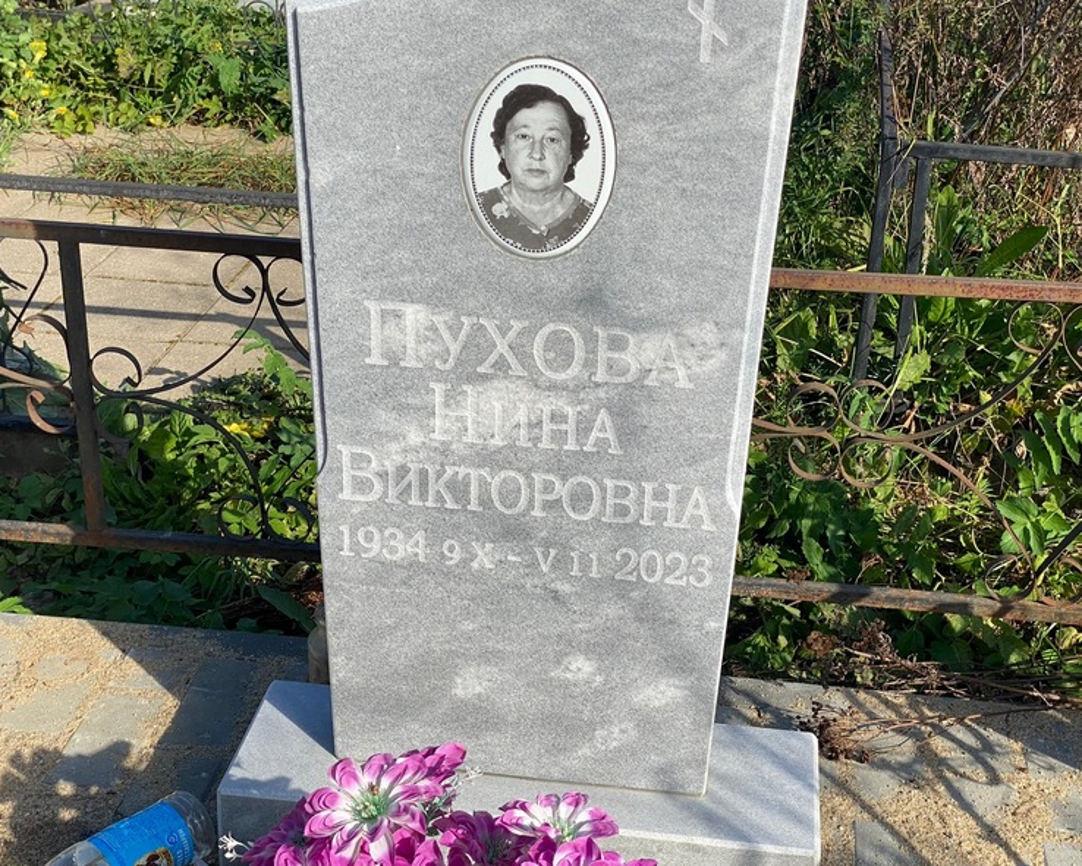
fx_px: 1762
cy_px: 429
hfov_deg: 34.1
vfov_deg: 27.6
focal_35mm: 55
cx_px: 519
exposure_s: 1/1370
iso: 20
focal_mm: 6
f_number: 2
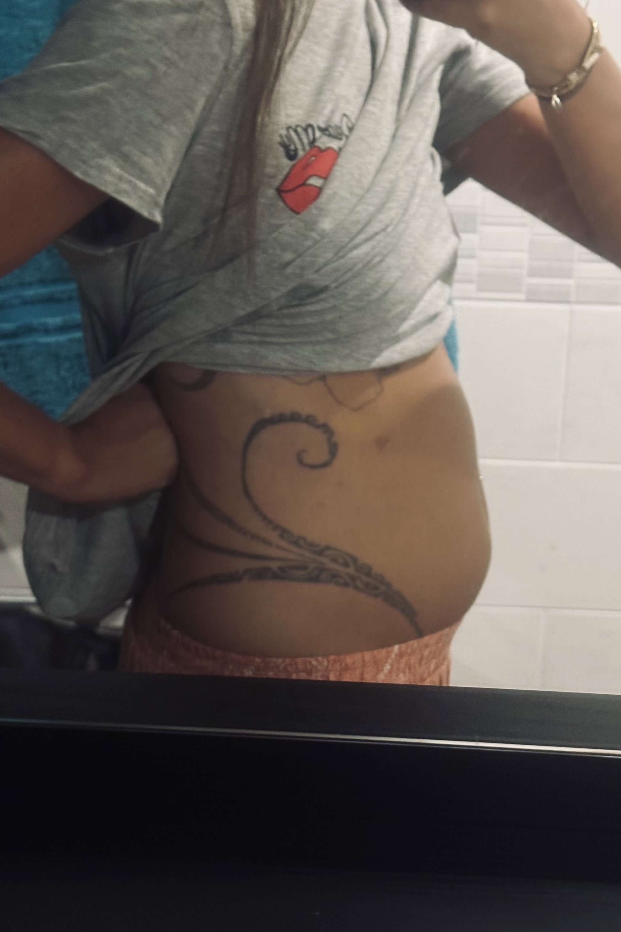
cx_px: 357
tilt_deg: -22.6
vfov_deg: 30.0
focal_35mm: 67
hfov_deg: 20.3
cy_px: 535
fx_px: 1733
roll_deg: -2.4
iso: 640
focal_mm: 6.86
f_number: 1.78
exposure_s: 1/25
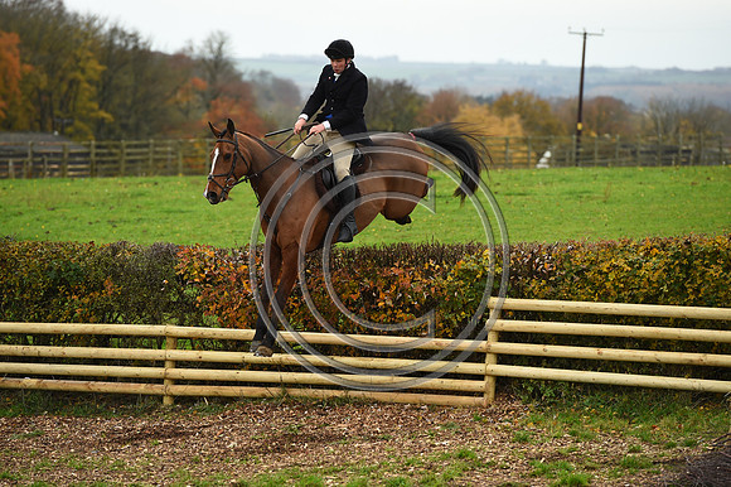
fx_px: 4059
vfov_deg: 6.9
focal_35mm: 200
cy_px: 244
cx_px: 366
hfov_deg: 10.3
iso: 900
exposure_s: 1/1000
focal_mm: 200
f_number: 5
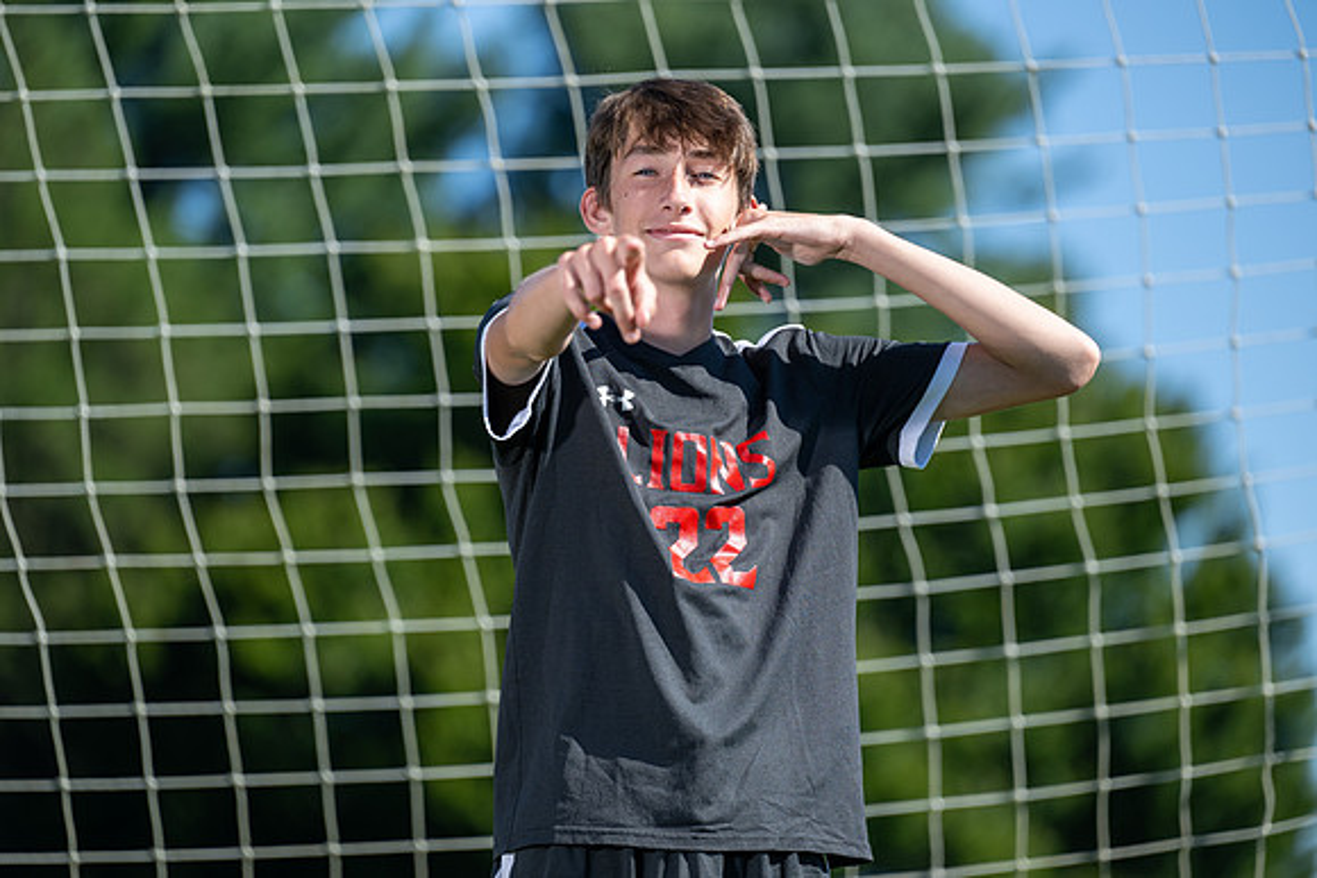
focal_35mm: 200
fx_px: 7318
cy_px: 439
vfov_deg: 6.9
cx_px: 658
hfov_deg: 10.3
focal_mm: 200
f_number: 3.5
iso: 100
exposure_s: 1/640
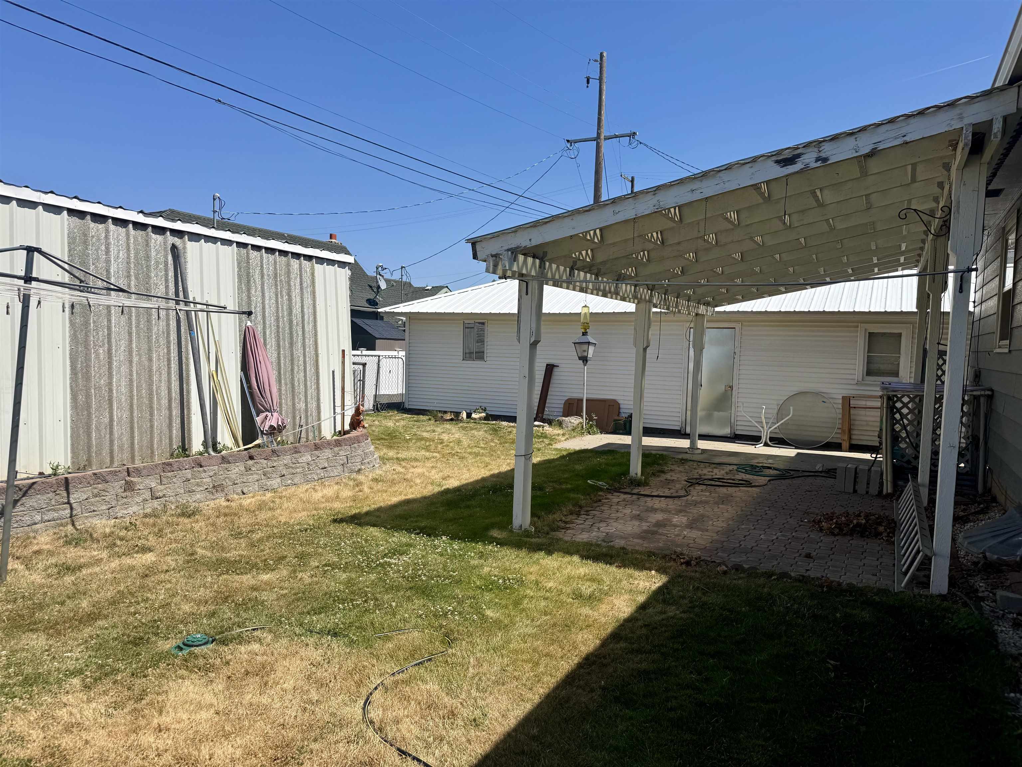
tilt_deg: -4.1
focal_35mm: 24
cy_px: 384
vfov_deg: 56.8
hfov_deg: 71.6
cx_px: 511
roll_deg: -2.1
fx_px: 709
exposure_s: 1/5814
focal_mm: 6.76
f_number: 1.78
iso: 80
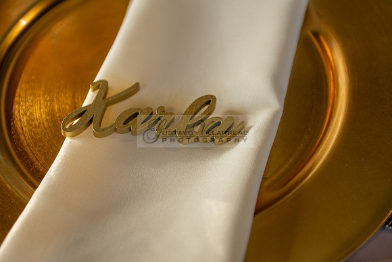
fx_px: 762
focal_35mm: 70
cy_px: 131
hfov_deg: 28.8
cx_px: 196
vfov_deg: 19.5
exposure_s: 1/200
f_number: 2.8
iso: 160
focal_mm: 70
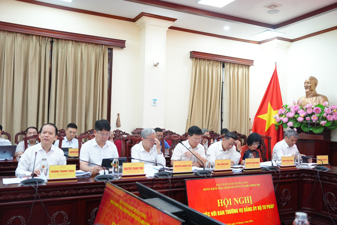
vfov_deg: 38.9
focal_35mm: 34
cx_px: 168
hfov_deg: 55.8
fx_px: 318
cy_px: 112
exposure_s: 1/250
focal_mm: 34
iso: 3200
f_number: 3.5
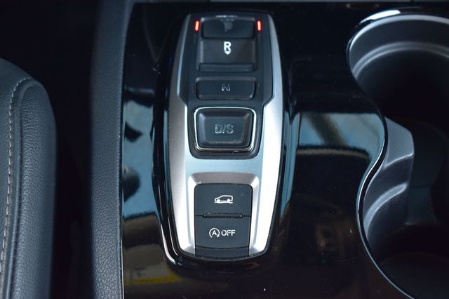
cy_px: 150
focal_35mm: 63
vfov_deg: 21.5
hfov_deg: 31.9
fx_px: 785
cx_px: 224
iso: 450
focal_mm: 42
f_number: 6.3
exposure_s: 1/15
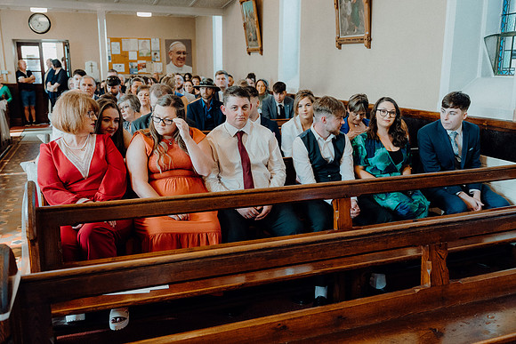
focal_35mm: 33
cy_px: 172
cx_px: 258
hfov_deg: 57.2
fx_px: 473
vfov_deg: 40.0
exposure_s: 1/200
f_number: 3.2
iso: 3200
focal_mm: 33
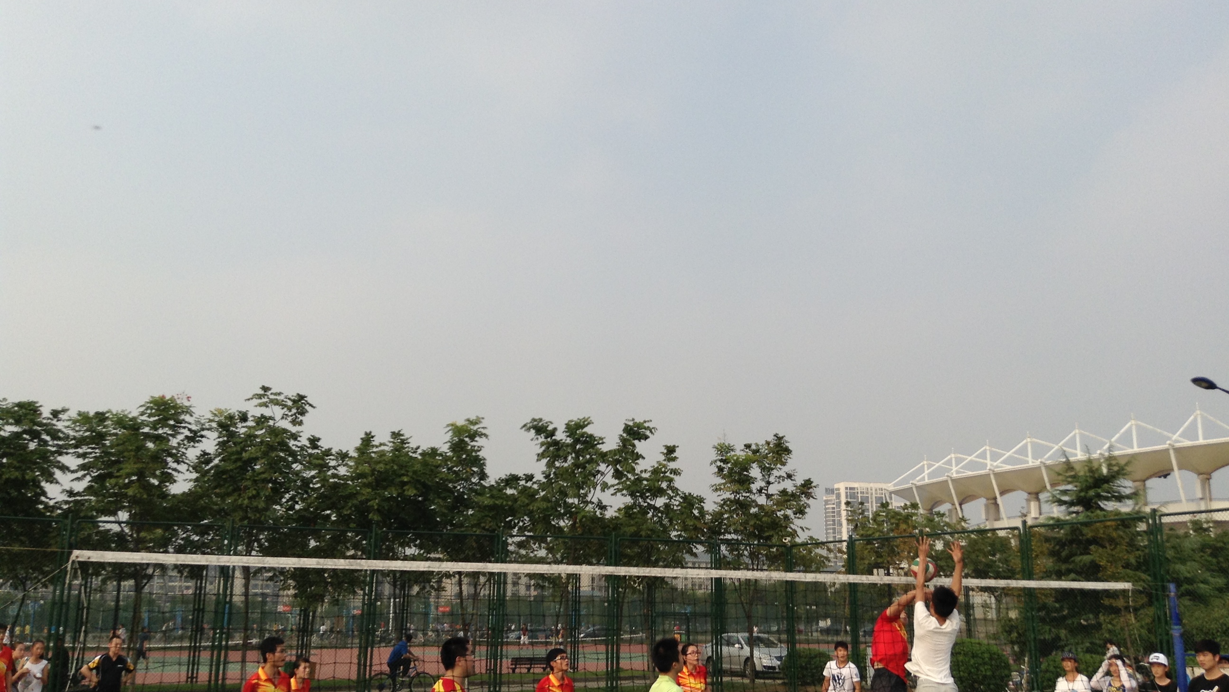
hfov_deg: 55.3
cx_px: 616
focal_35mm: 36
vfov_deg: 32.8
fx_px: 1173
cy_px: 360
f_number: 2.4
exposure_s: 1/965
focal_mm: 3.3
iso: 32
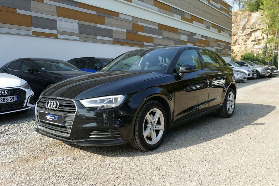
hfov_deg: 60.3
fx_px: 240
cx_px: 140
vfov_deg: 42.3
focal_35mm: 31
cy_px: 93
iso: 125
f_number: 3
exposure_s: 1/640
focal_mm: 11.35
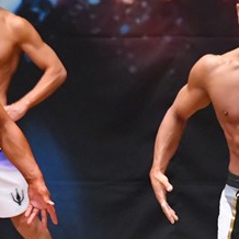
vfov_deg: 2.0
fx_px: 6726
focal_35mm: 861
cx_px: 88
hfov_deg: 2.0
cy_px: 183
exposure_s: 1/400
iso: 8000
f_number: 5.6
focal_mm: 190
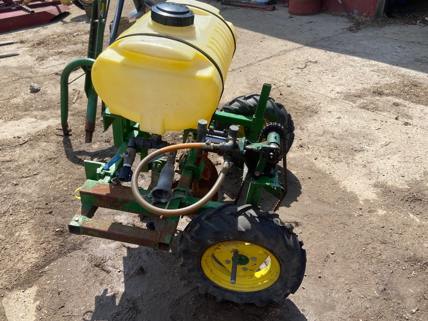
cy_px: 158
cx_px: 207
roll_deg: +4.8
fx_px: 334
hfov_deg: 65.3
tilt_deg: -34.6
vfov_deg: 51.4
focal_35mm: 27
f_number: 1.8
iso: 32
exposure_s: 1/1779
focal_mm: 4.25
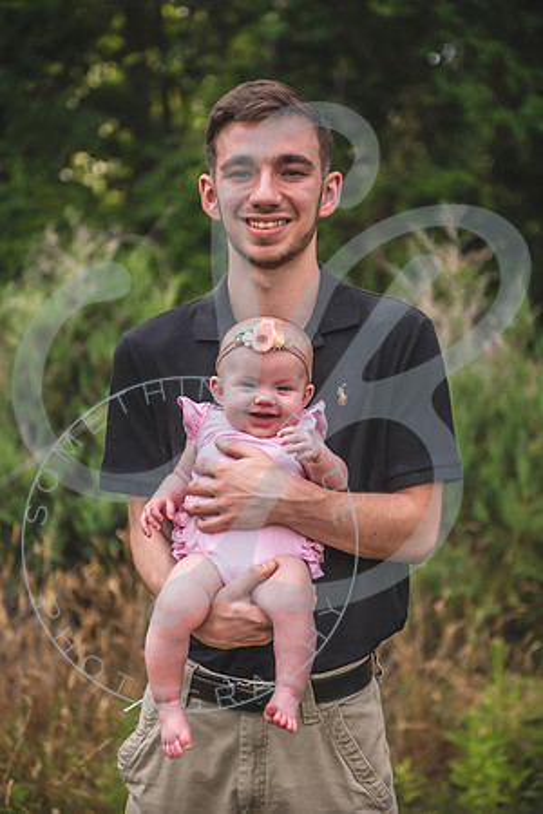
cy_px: 407
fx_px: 1584
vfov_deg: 28.8
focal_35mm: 70
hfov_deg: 19.5
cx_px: 272
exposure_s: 1/640
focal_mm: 70
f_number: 2.8
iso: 100
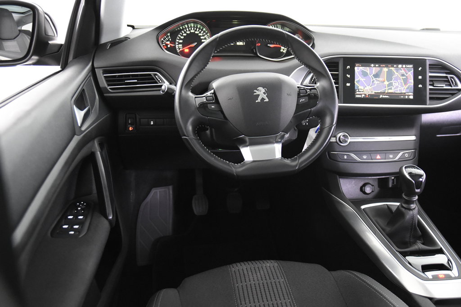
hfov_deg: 53.1
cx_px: 230
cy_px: 154
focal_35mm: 36
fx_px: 461
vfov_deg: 36.9
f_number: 3
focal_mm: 24
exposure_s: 1/40
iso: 4500
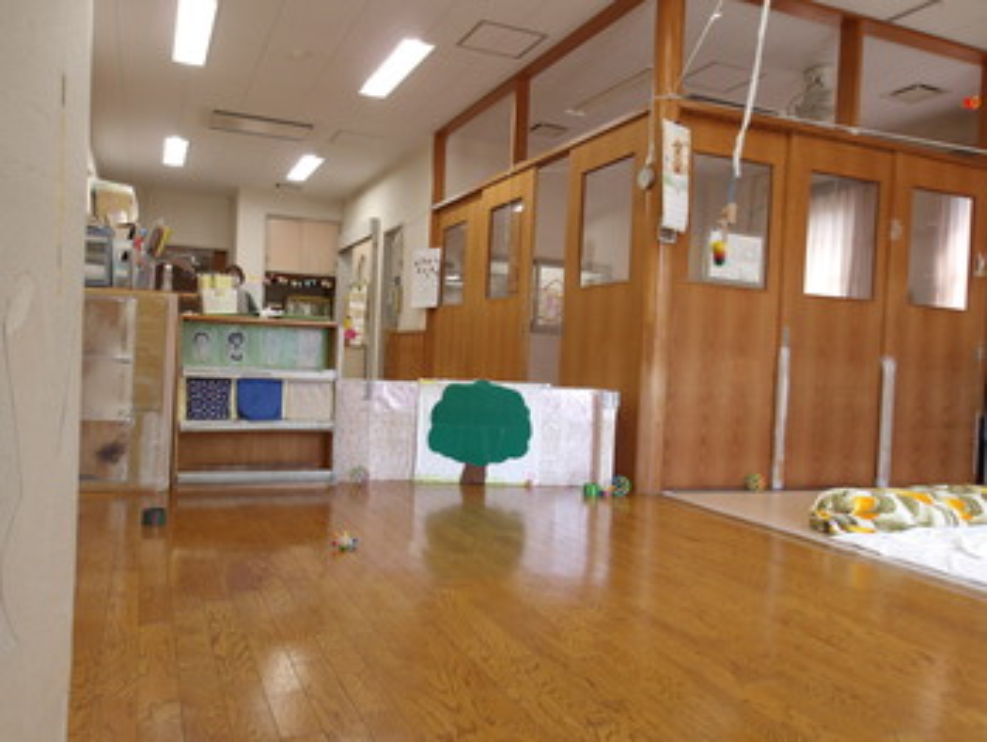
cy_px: 371
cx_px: 494
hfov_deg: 65.3
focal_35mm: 27
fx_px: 770
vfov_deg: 51.4
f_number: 3
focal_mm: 4.9
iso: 124
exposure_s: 1/30
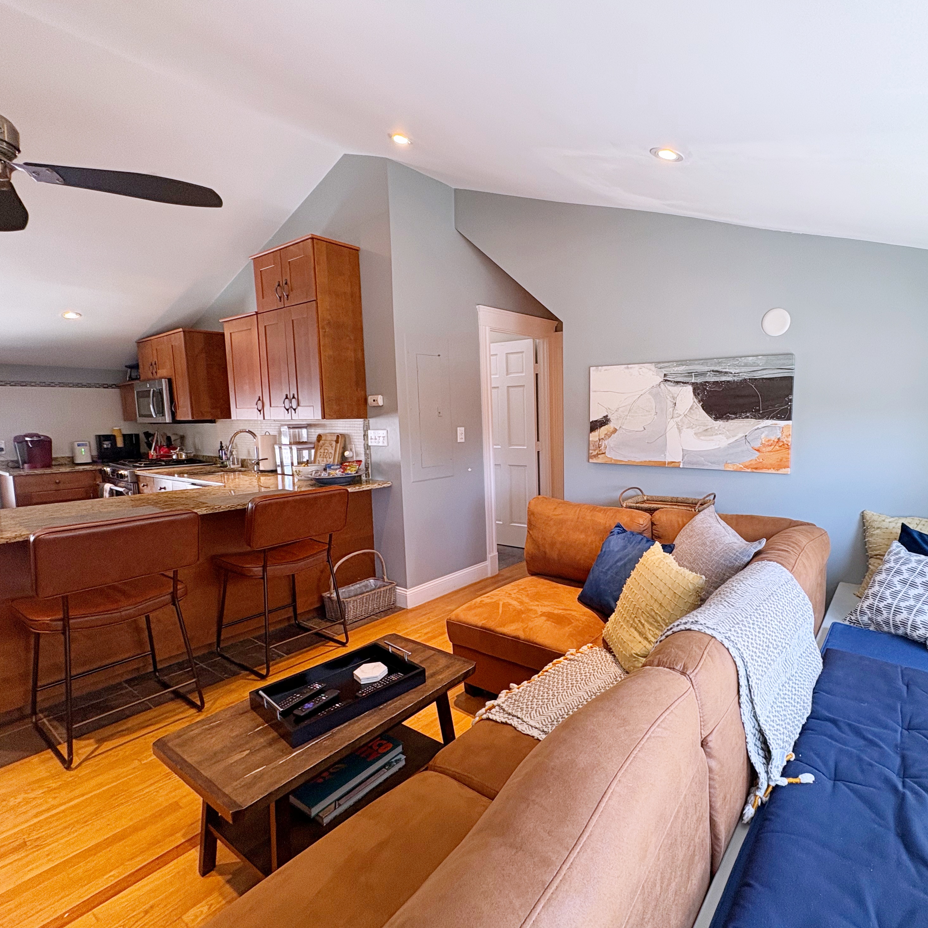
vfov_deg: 84.0
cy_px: 461
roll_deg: +0.4
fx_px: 516
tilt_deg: -6.3
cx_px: 577
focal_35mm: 17
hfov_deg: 82.5
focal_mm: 2.22
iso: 160
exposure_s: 1/60
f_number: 2.2
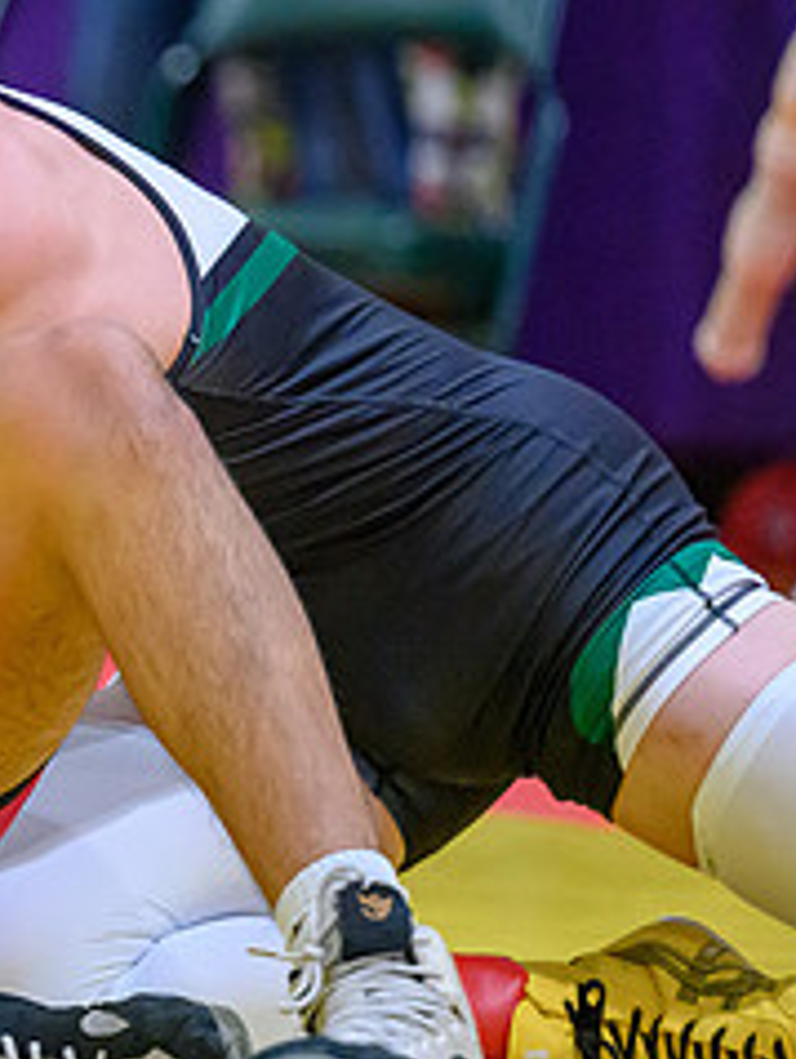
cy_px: 455
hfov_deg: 3.6
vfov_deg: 4.8
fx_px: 12671
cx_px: -469
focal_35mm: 414
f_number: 2.8
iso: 7200
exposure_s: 1/640
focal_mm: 150
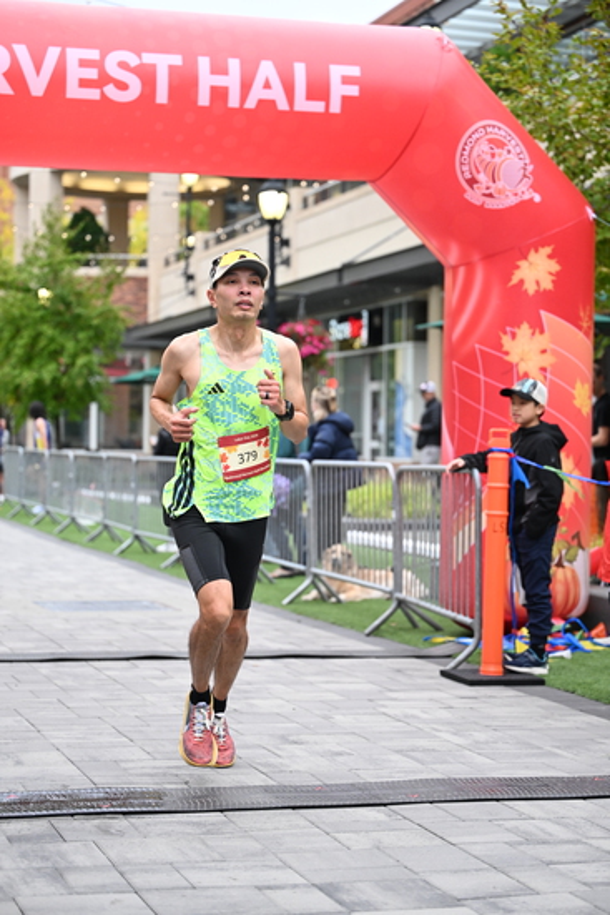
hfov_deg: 18.7
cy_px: 458
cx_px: 305
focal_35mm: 73
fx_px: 1854
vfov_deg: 27.7
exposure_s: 1/1250
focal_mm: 73
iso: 1600
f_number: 2.8
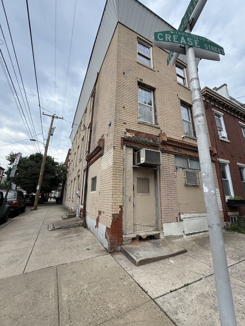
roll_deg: -0.2
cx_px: 122
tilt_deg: +16.9
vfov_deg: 102.1
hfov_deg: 85.7
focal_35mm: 14
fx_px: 132
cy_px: 163
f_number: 2.2
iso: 64
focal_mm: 2.22
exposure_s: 1/638
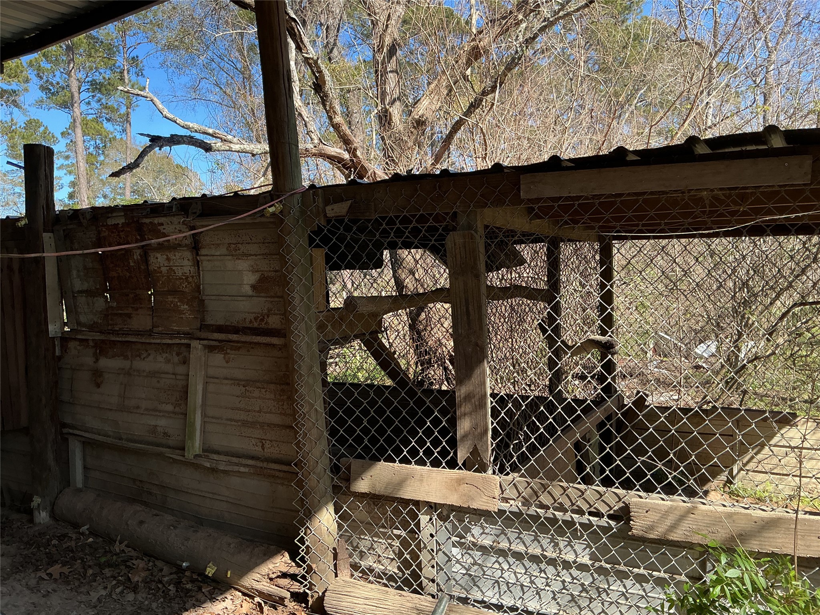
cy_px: 308
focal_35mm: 29
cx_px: 410
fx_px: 687
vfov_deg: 48.2
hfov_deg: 61.7
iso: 25
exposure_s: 1/400
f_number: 1.8
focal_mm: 3
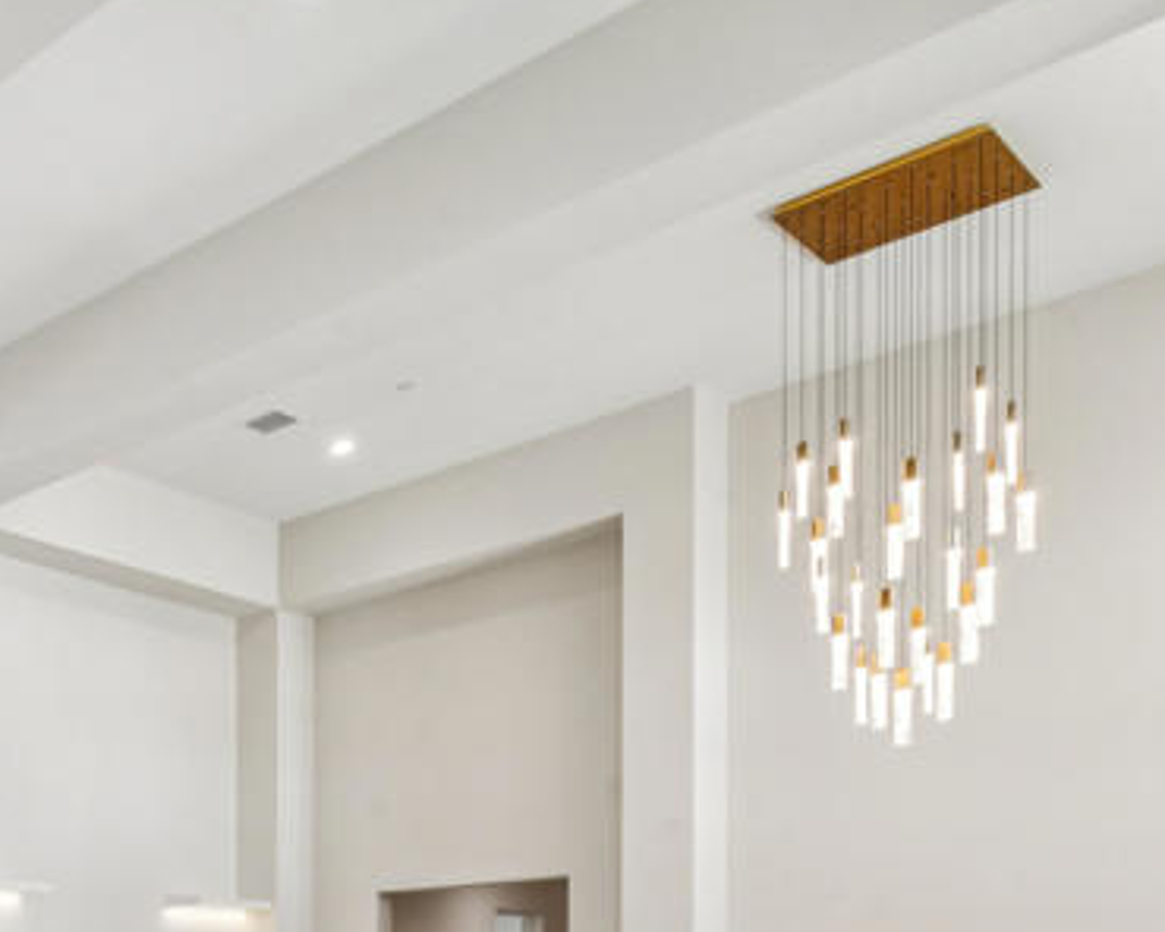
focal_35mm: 40
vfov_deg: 32.3
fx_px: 1372
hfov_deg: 32.8
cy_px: 1063
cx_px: -384
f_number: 13
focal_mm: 15.3
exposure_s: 1/4
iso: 100
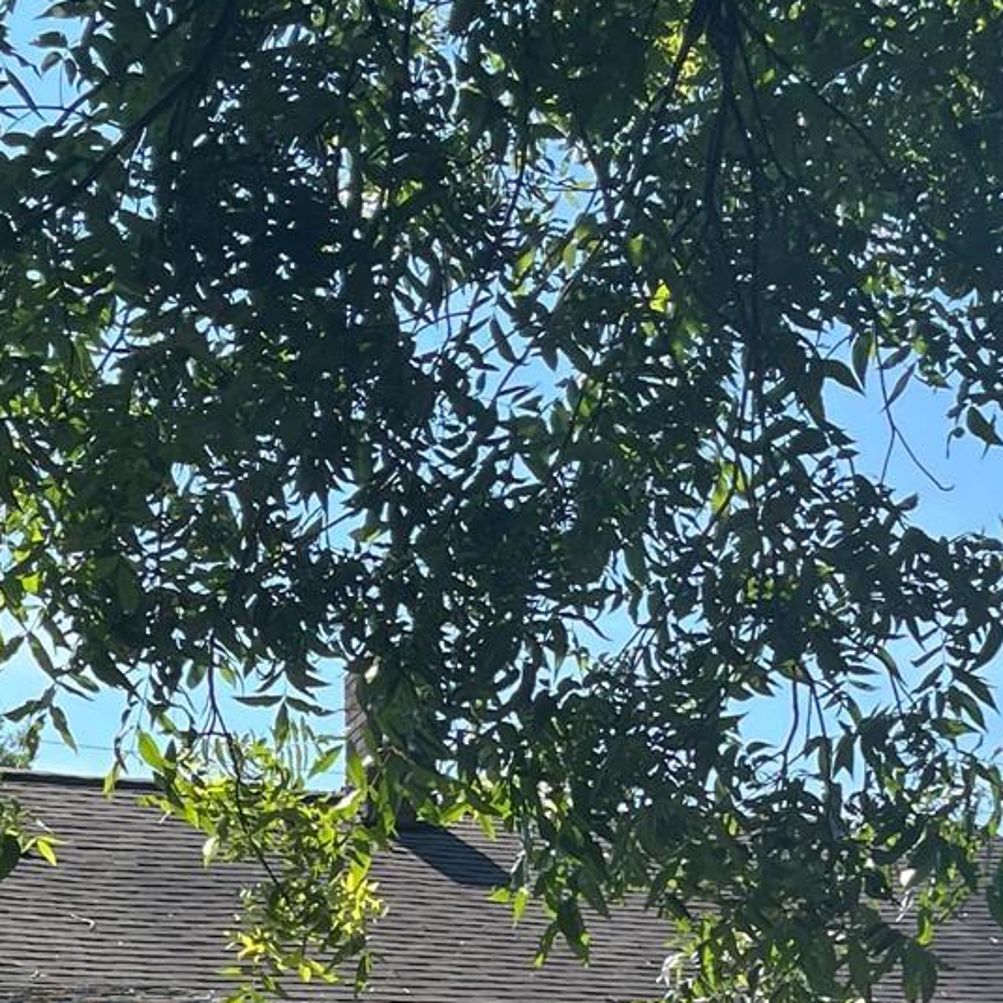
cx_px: 416
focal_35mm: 88
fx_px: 2885
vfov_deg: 18.1
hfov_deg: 19.7
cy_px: 1389
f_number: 1.6
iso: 50
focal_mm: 5.1
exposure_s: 1/1056
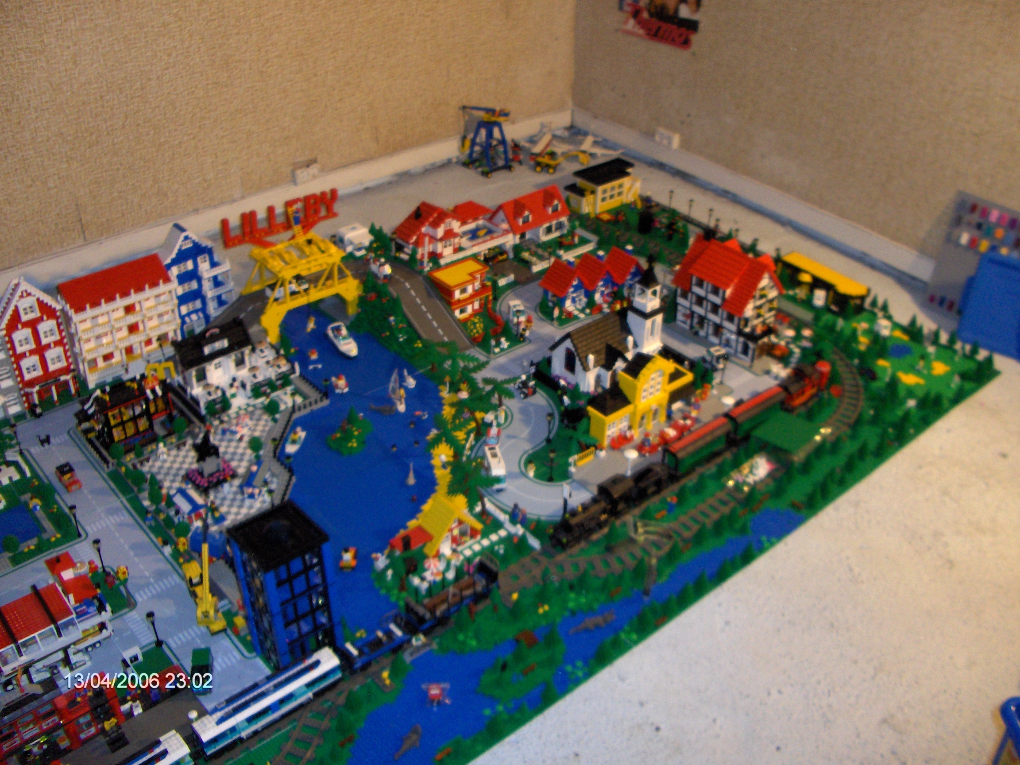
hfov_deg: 52.6
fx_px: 1031
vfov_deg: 40.7
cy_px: 382
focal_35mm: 35
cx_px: 510
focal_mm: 5.8
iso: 100
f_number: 2.6
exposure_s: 1/60
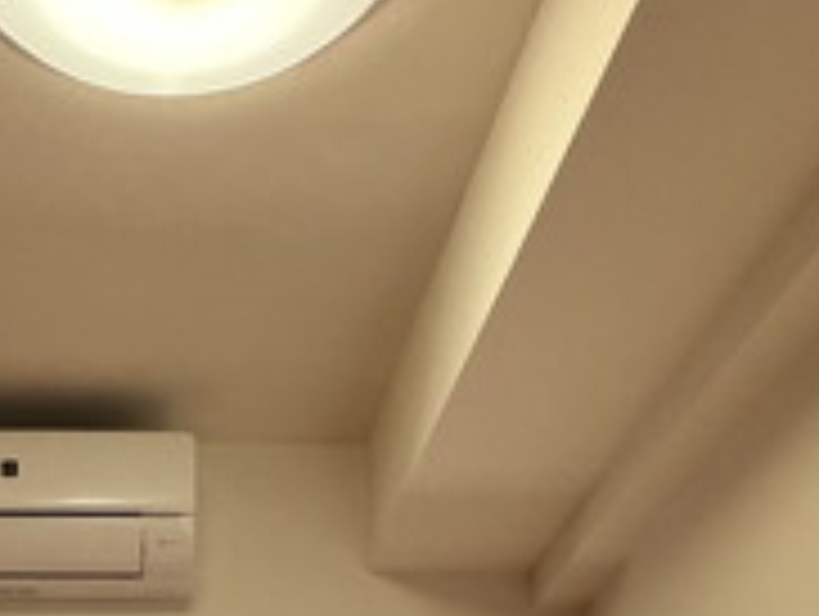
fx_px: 1350
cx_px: 90
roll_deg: -0.5
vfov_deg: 18.7
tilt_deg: -0.2
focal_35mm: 57
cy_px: 1165
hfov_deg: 32.2
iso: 32
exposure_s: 1/152
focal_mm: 1.57
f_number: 1.8
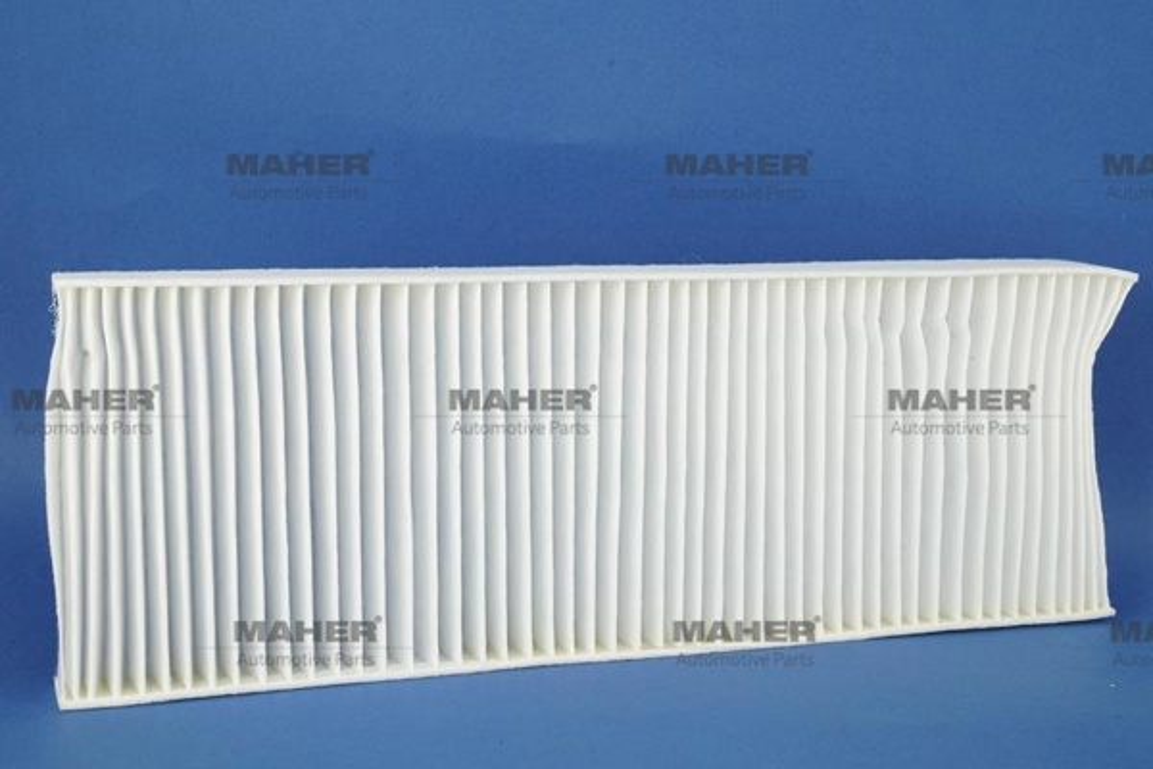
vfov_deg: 23.8
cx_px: 576
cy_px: 384
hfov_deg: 35.1
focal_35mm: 57
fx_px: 1825
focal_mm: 57
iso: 1250
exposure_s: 1/30
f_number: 14
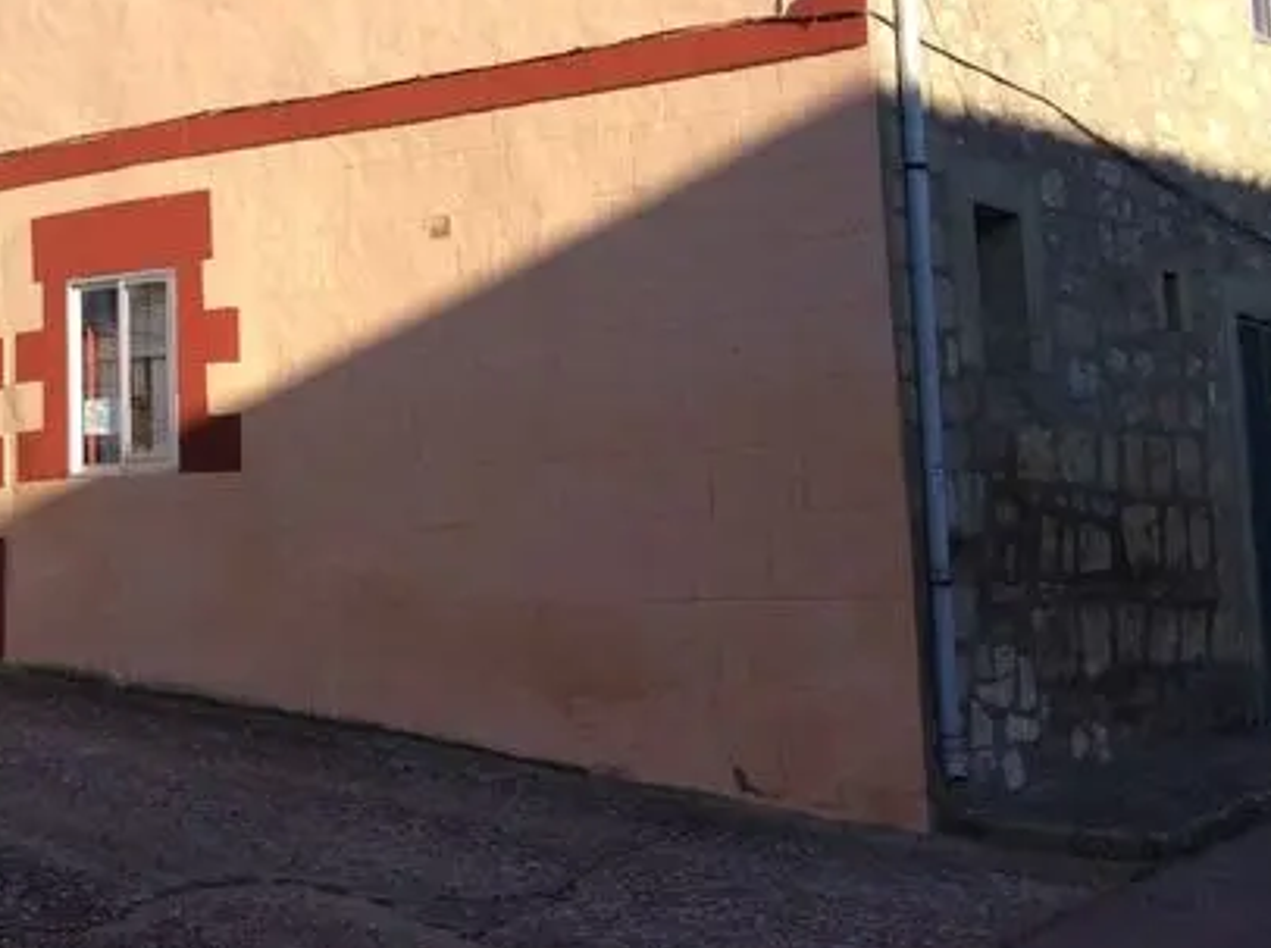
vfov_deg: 22.4
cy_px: 277
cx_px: 316
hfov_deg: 29.4
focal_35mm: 65
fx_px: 2382
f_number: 2.4
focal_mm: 3.3
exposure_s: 1/1167
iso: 32
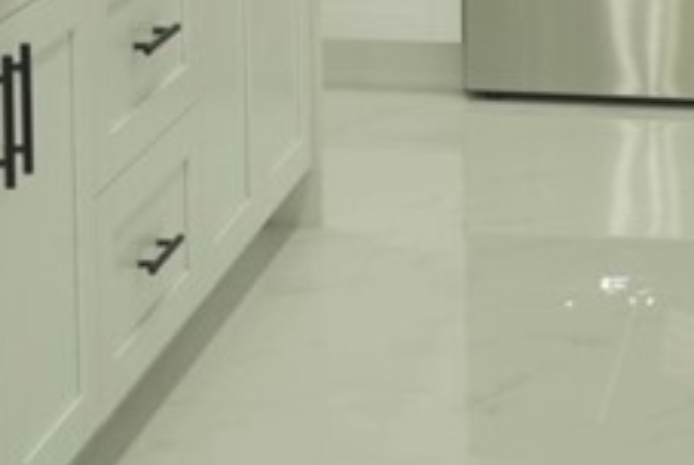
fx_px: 2490
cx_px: 297
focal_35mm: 129
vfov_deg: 10.2
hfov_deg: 15.9
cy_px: -318
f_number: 4
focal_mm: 18
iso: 400
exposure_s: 1/60
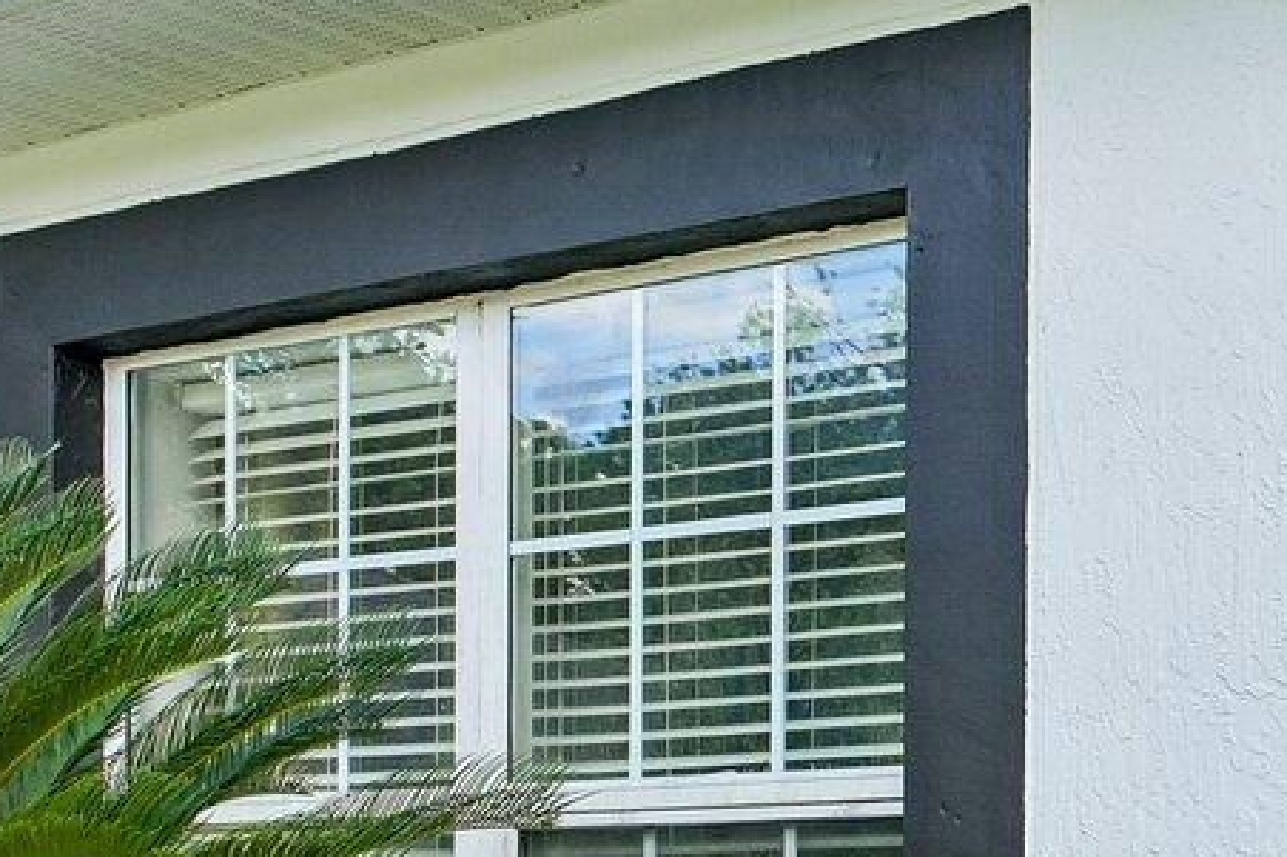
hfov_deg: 23.7
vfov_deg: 18.4
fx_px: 2511
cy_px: 1009
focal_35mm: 70
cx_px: 1851
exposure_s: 1/60
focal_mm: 15.5
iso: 100
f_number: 8
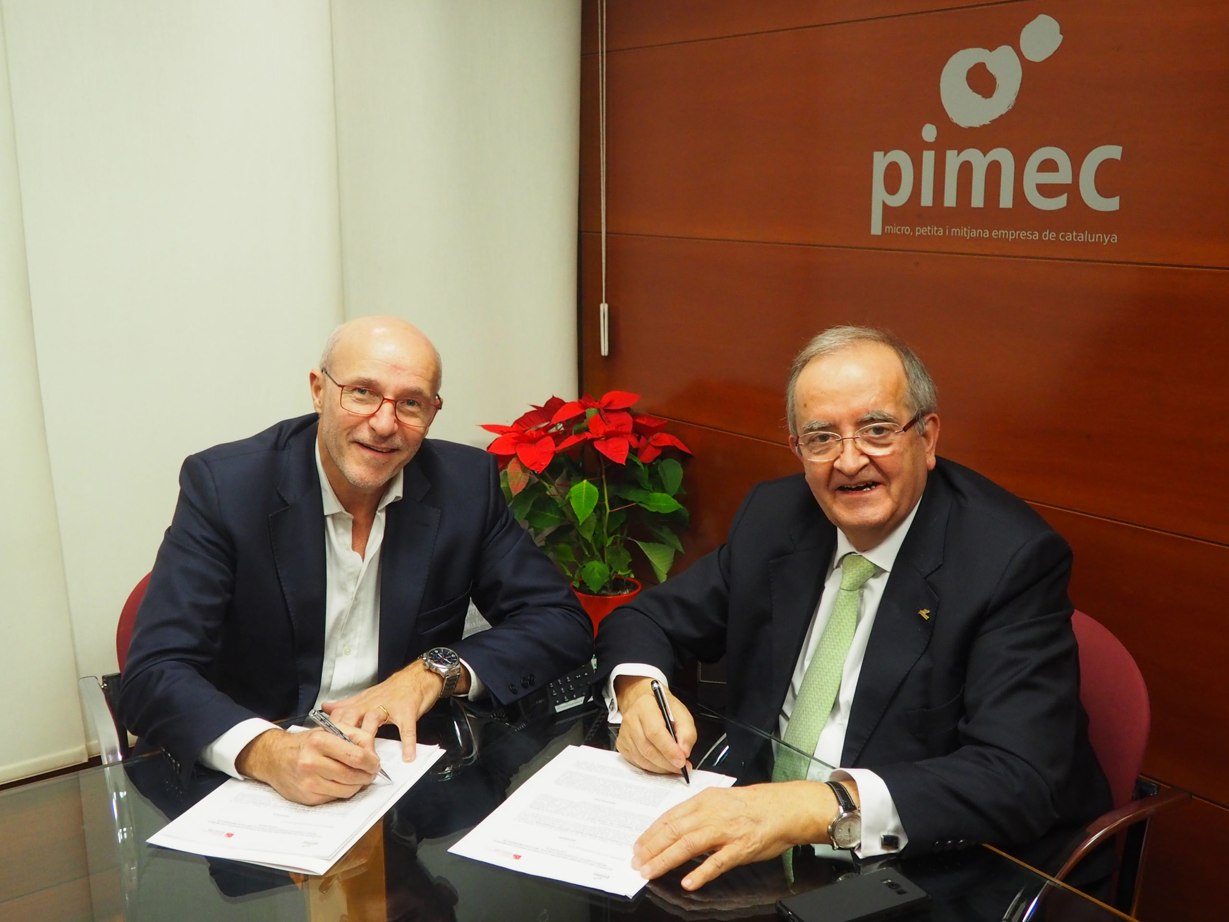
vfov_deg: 41.8
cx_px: 614
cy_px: 461
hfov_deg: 54.0
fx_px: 1207
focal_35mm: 34
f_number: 3.7
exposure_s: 1/60
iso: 1600
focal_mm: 17
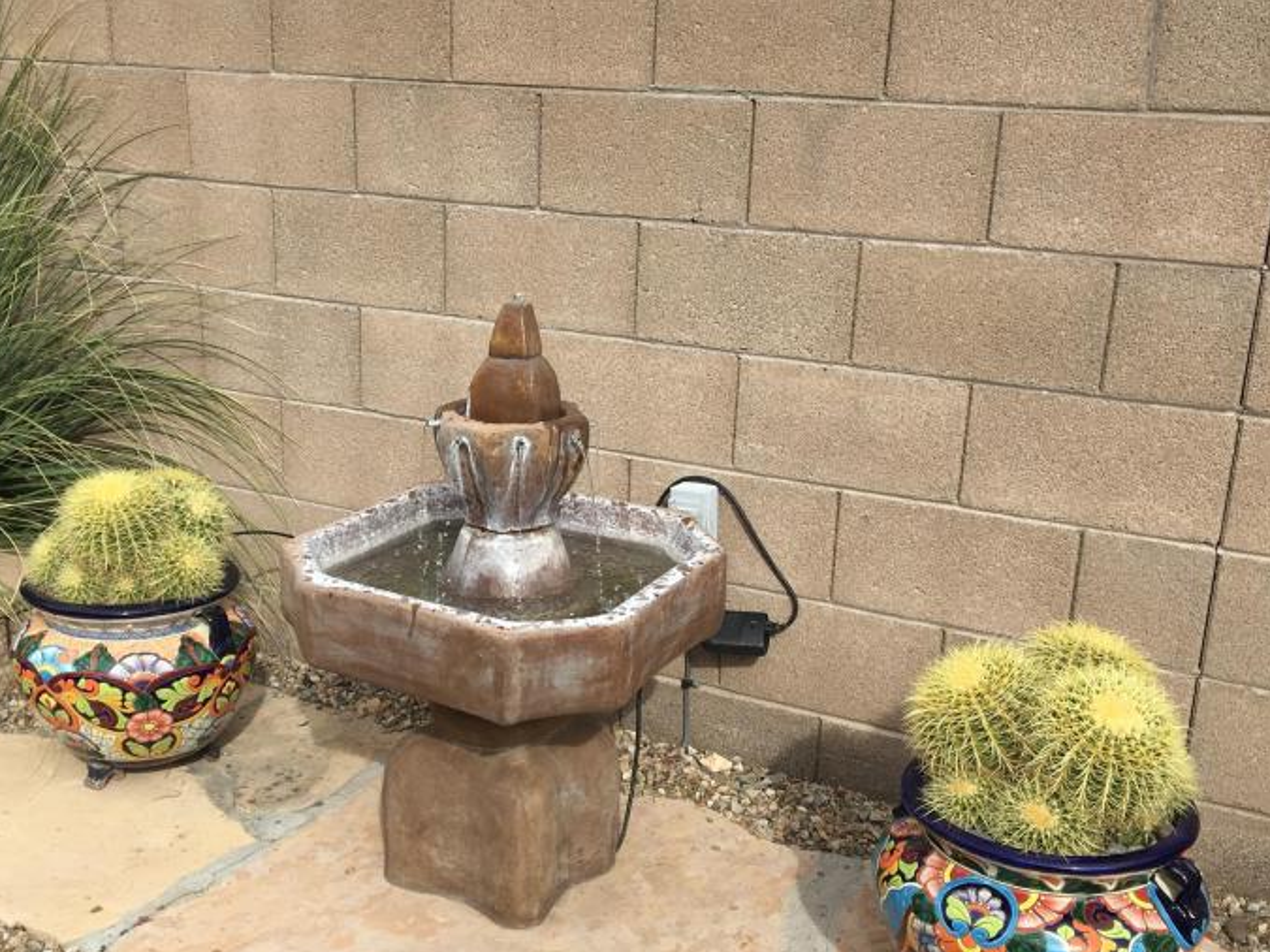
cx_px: 525
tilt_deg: -19.3
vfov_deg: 32.8
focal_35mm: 44
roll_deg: -0.9
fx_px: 1614
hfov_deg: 42.8
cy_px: 566
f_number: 2.2
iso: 25
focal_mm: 4.15
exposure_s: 1/1099
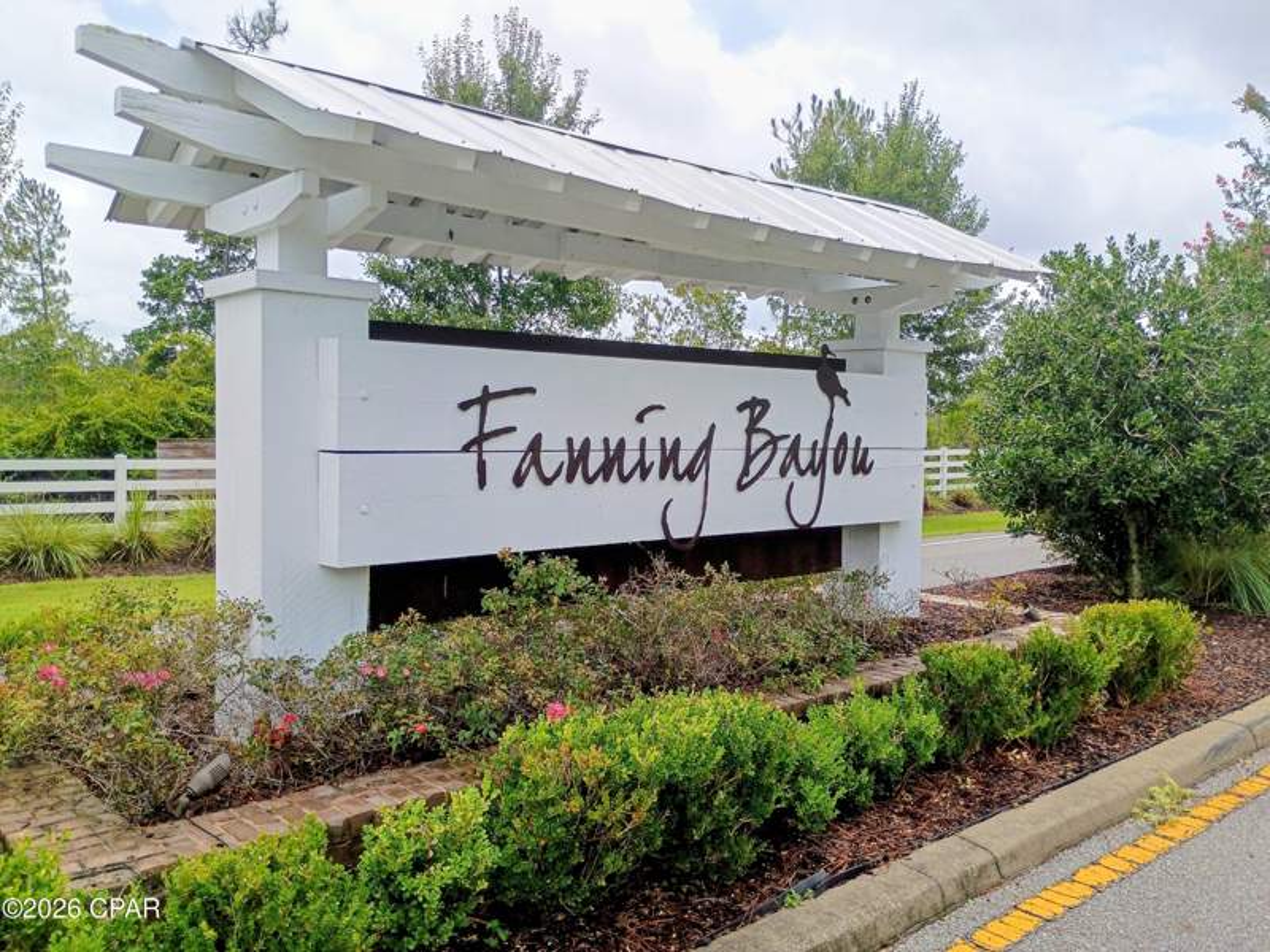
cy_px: 476
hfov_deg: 61.7
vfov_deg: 48.2
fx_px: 1064
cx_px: 635
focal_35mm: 29
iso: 100
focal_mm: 4.27
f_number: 1.8
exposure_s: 1/1070
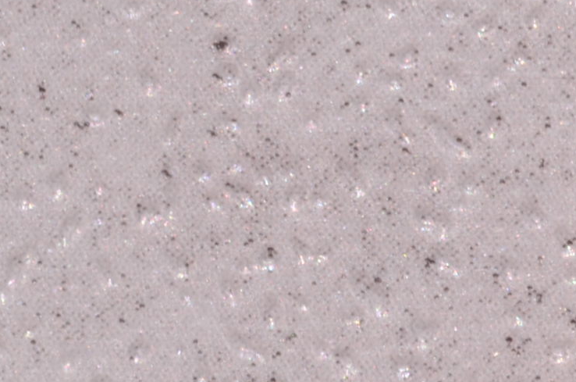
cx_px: 923
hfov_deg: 3.9
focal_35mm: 526
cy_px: 533
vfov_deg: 2.6
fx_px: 8394
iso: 100
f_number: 22
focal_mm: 105
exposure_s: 1/125
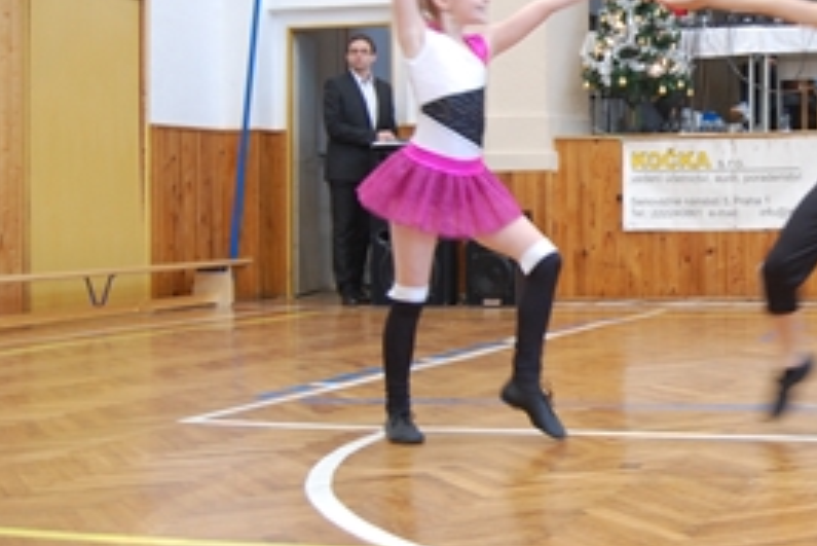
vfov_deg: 20.9
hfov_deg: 29.8
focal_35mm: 65
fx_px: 1475
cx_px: 718
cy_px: 182
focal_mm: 23
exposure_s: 1/30
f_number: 3.8
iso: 640
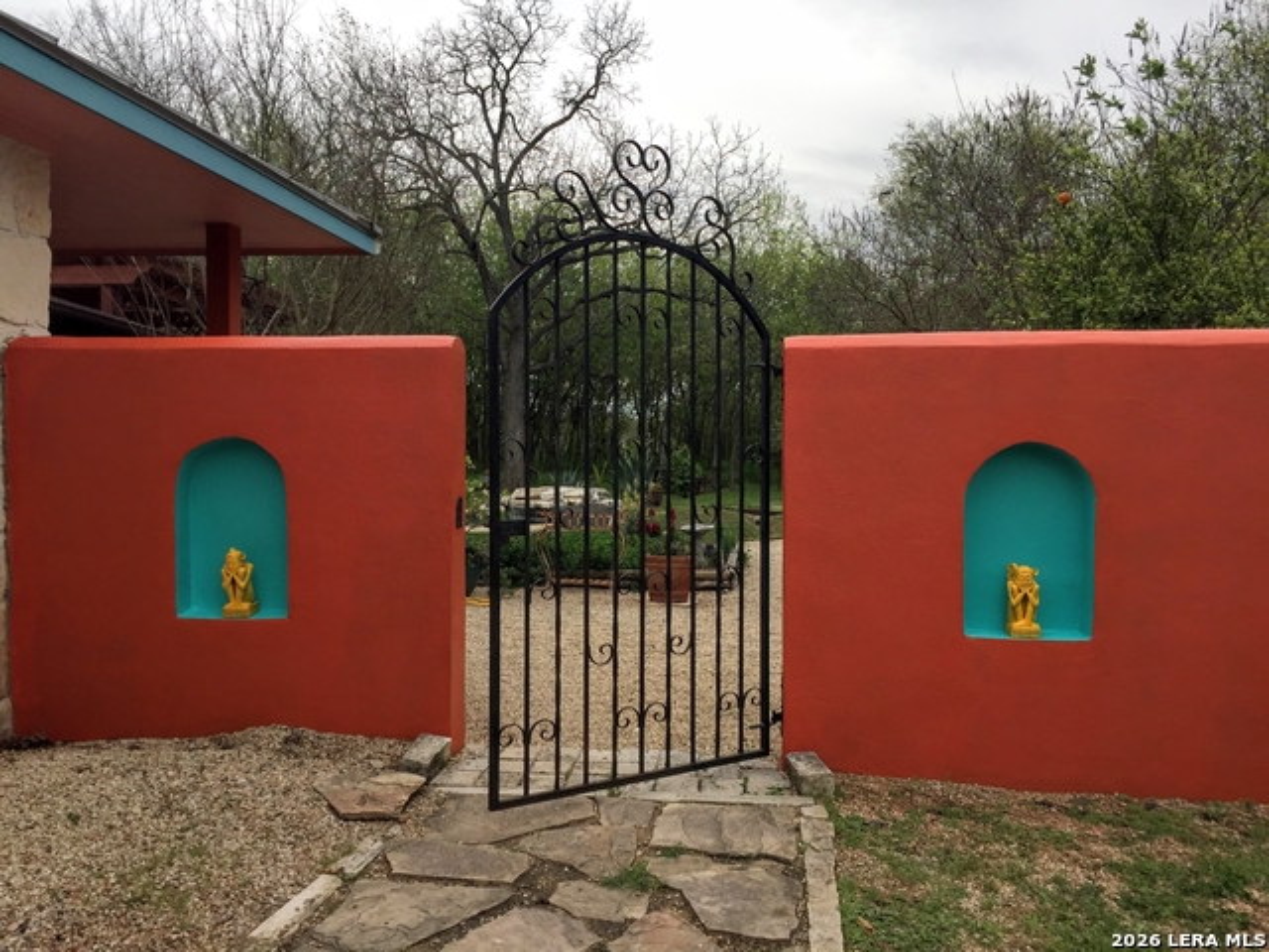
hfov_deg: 61.7
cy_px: 476
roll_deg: -0.2
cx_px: 634
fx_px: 1063
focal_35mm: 29
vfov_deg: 48.2
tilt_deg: +0.0
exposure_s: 1/706
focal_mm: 4.15
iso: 32
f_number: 2.2
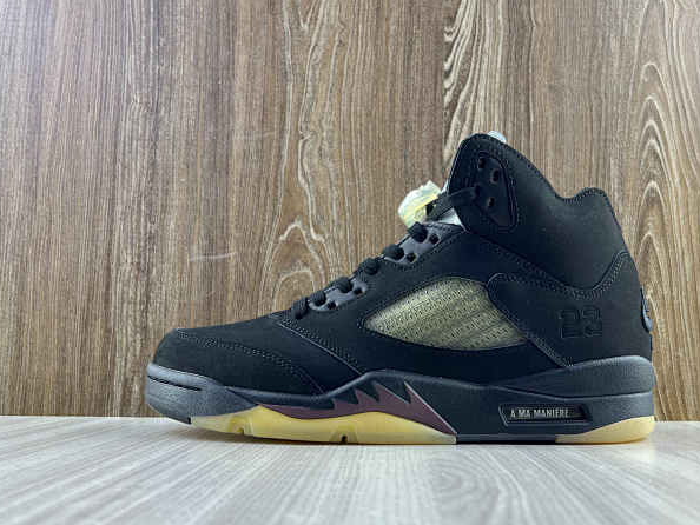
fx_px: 708
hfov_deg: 52.4
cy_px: 305
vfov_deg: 40.6
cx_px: 404
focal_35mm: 35
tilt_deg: +2.9
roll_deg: -0.3
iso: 40
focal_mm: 5.7
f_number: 1.5
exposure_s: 1/100
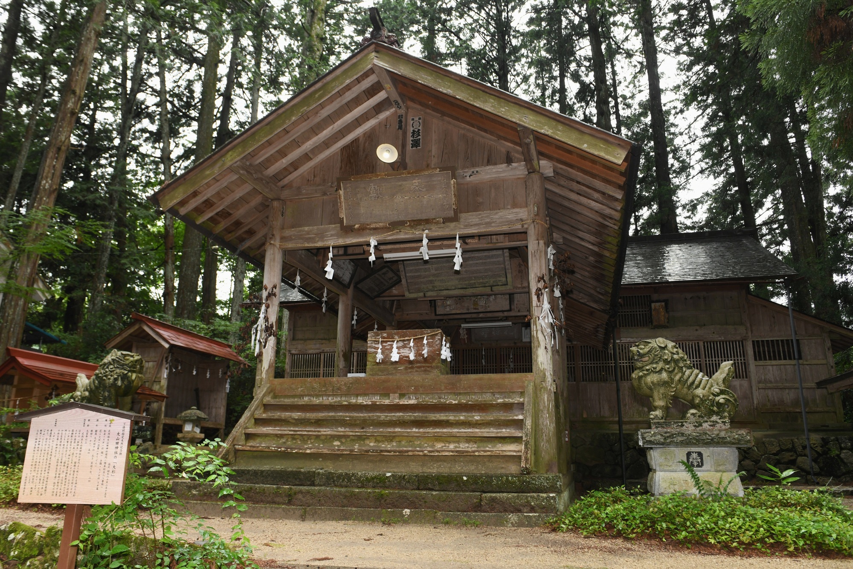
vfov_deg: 53.1
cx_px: 426
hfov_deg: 73.7
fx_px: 569
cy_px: 284
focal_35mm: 24
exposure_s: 1/60
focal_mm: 24
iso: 720
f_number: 5
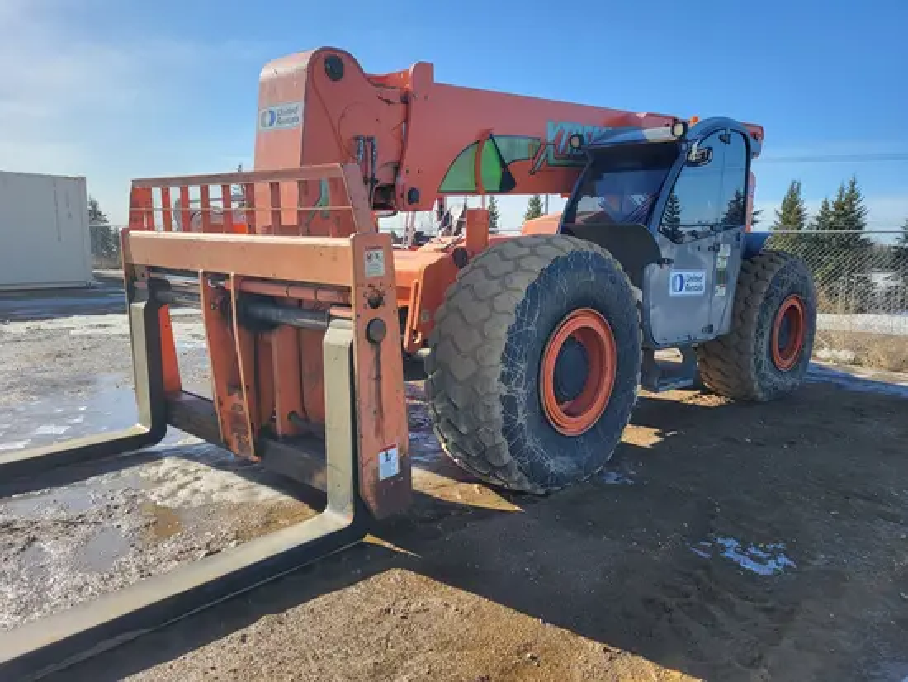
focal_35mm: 26
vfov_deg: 53.1
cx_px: 454
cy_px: 341
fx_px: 682
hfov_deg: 67.3
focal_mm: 5.4
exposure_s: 1/1369
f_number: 1.8
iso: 40
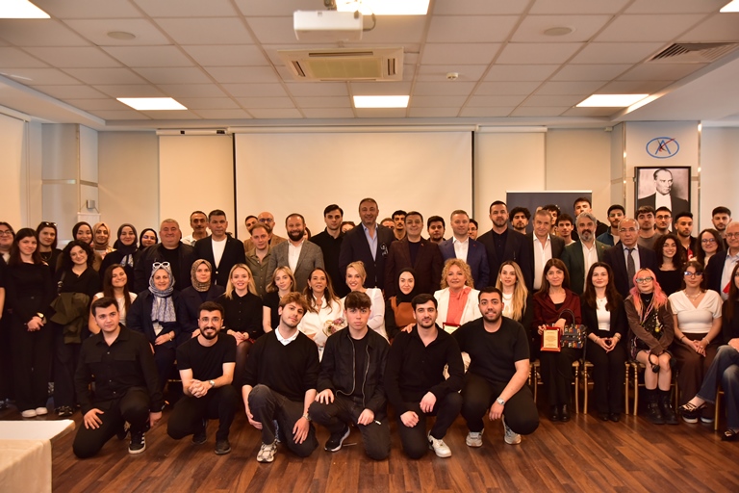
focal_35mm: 32
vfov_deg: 41.1
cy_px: 246
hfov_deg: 58.7
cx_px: 370
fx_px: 657
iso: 1250
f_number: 4
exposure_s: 1/125
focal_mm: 32
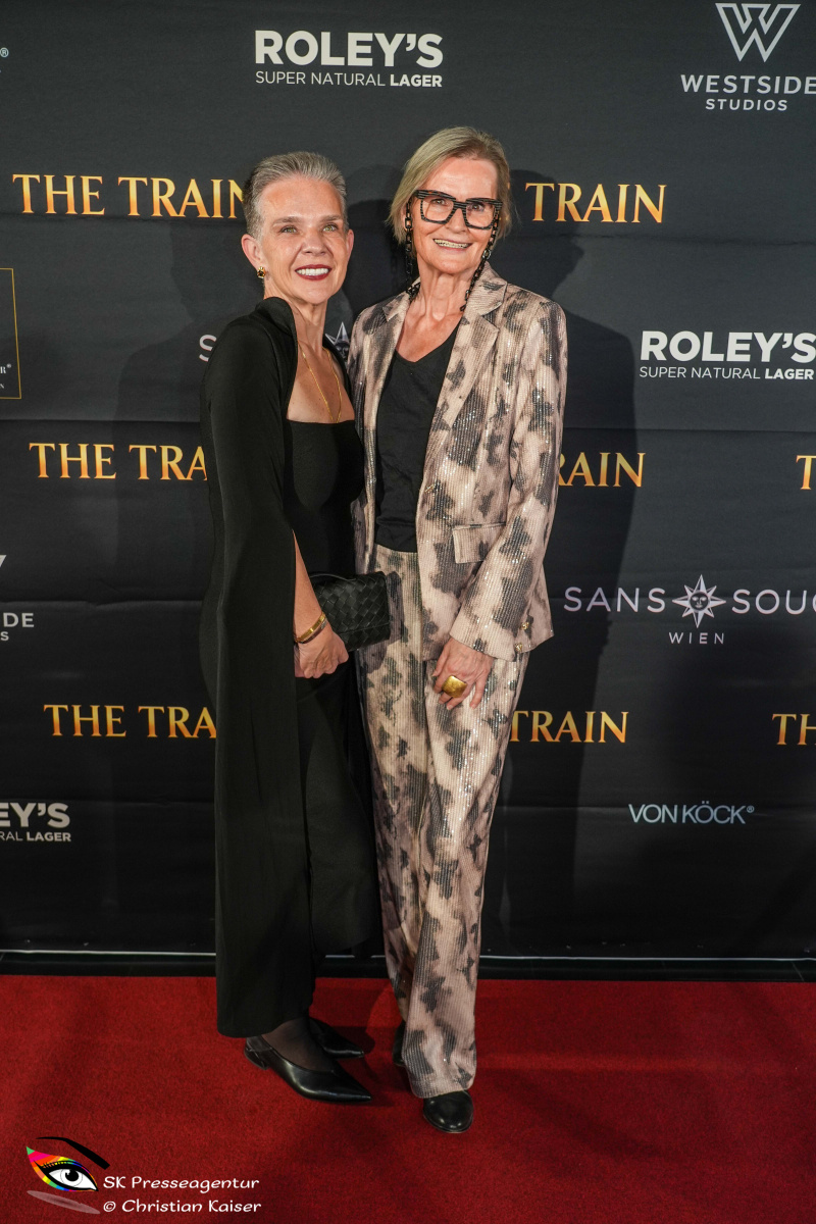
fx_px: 1088
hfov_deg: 41.1
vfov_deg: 58.7
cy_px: 612
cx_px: 408
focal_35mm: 32
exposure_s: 1/60
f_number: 5
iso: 400
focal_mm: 32
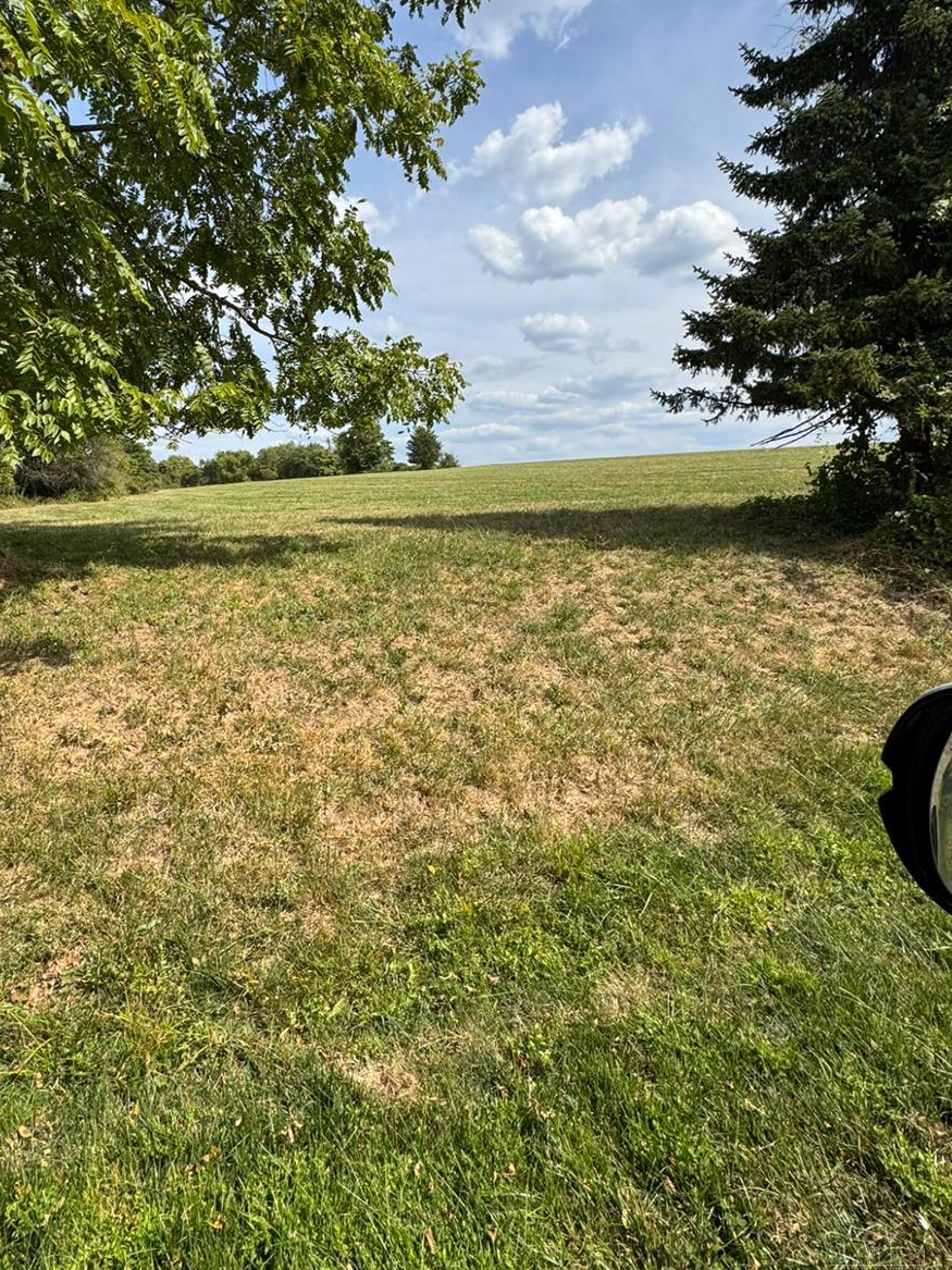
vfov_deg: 86.6
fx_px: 660
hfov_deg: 70.4
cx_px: 356
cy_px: 503
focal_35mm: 18
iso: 50
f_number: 2.2
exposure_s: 1/2415
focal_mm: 2.22
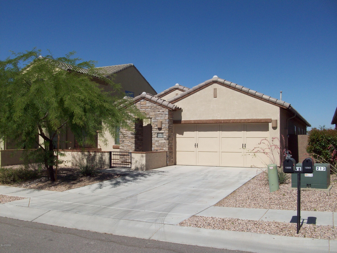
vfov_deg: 41.8
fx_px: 331
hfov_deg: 54.0
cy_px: 126
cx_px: 168
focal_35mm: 34
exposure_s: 1/636
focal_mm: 5.7
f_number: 5.5
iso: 64
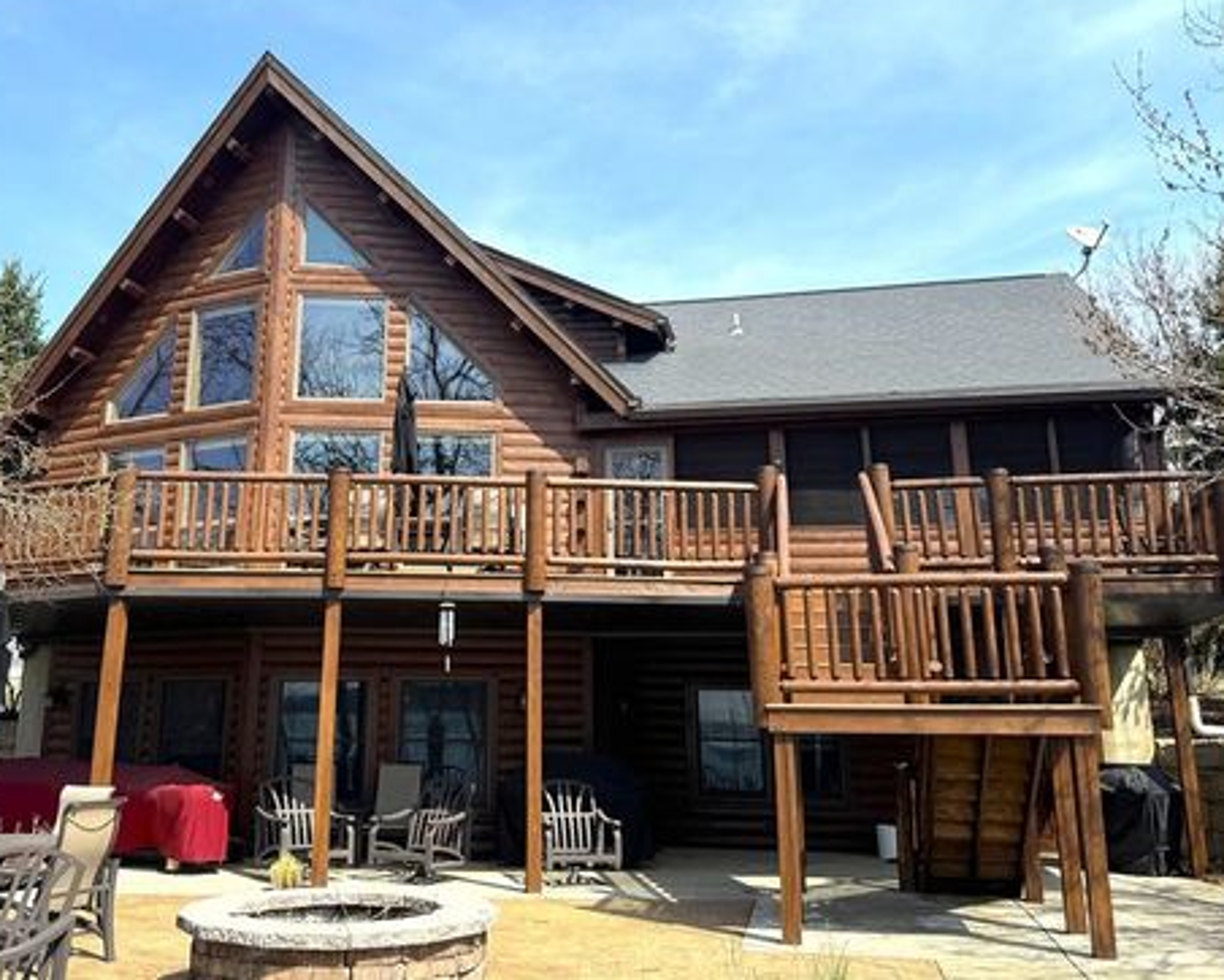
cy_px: 475
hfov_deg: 63.9
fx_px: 979
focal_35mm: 27
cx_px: 552
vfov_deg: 53.2
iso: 80
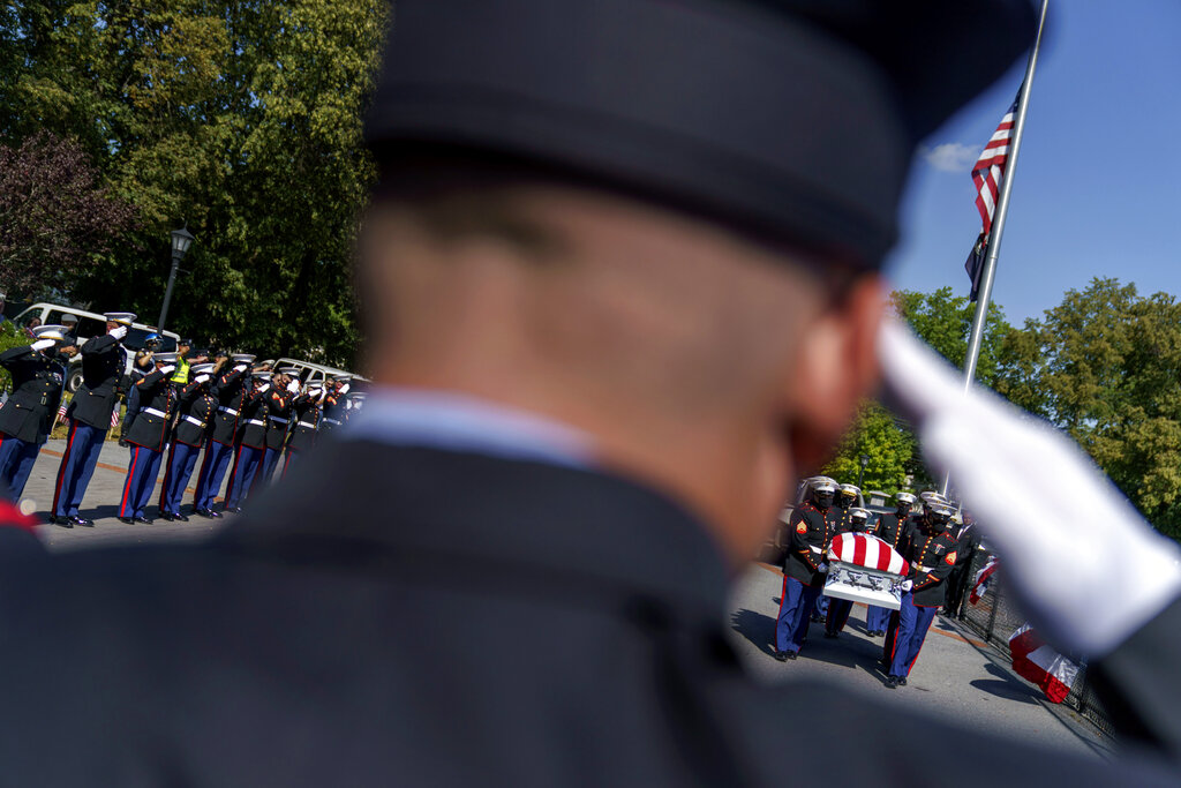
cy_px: 394
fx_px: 1050
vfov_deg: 41.1
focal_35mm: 32
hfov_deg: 58.7
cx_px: 590
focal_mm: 32
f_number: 2.8
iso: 100
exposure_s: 1/5000
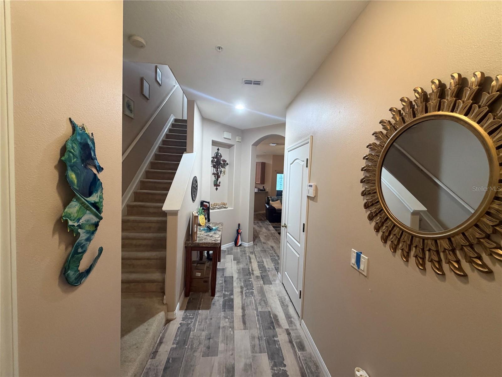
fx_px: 203
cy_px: 188
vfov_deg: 85.7
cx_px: 251
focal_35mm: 14
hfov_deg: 102.1
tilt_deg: -2.6
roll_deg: -1.9
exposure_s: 1/60
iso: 320
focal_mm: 2.22
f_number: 2.2
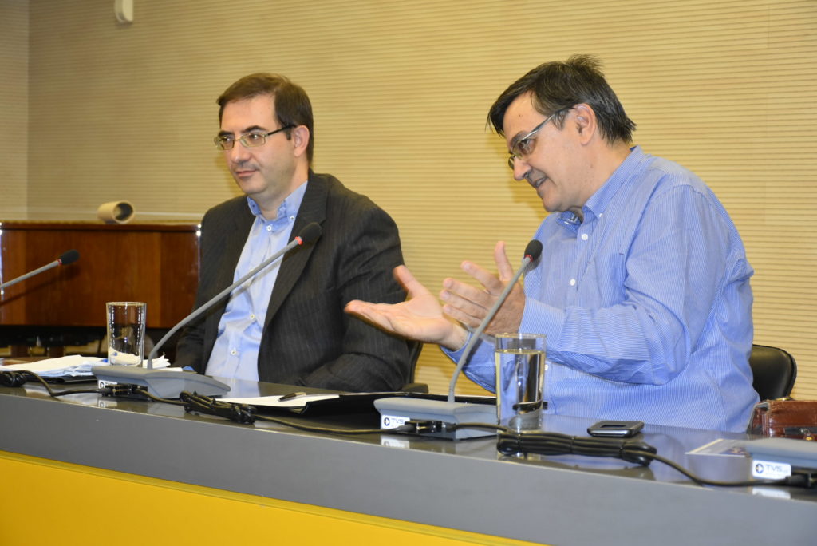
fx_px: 1907
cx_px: 408
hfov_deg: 24.2
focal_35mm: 84
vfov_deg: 16.3
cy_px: 273
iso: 1600
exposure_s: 1/100
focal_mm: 56
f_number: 5.6
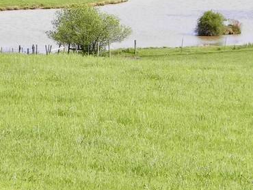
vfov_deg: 5.2
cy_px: 8
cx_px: 131
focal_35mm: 287
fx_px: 2099
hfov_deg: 6.9
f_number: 4.5
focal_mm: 15.1
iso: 80
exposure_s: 1/200
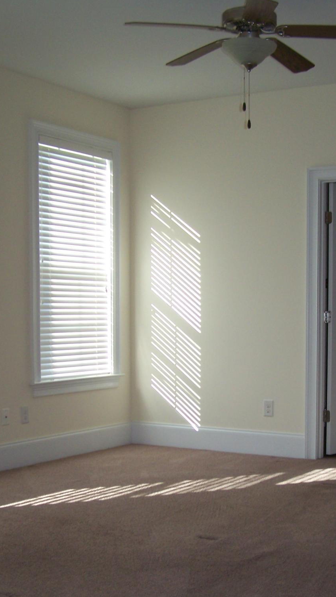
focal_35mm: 55
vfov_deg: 37.5
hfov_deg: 21.8
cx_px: 213
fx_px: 871
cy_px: 394
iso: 80
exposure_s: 1/60
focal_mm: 6.3
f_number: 2.8
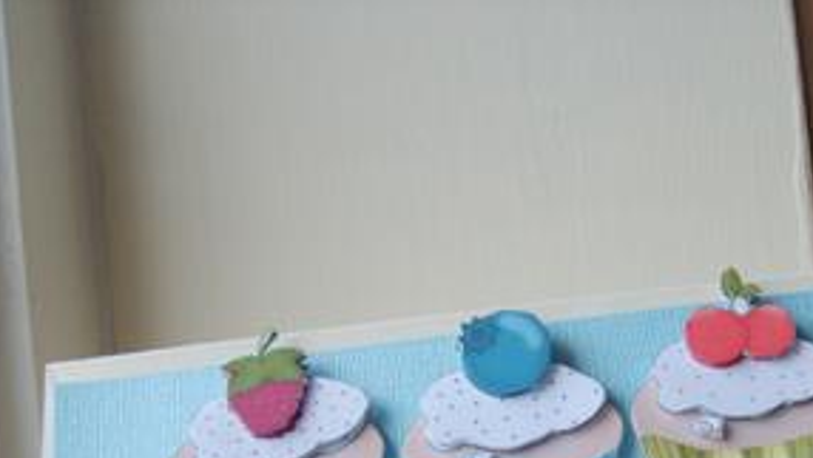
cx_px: 617
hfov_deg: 34.1
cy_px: 472
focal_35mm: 60
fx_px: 1294
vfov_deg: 19.4
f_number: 2.8
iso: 80
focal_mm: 5.8
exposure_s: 1/30
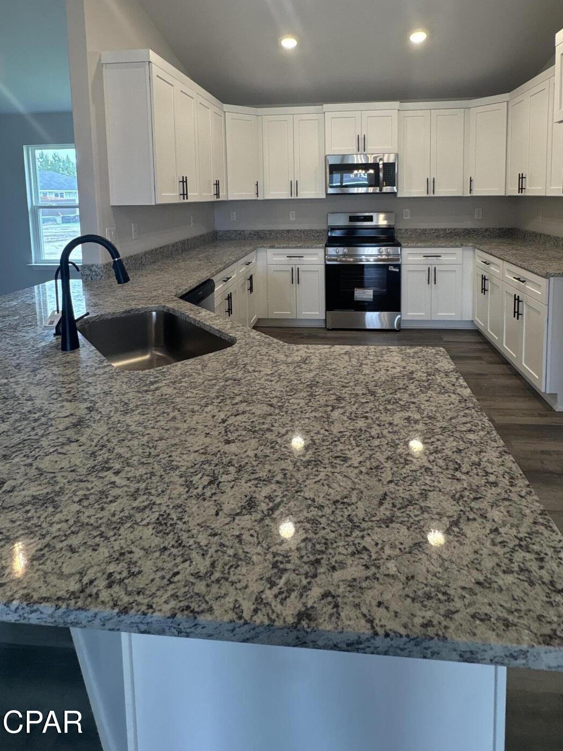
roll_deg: +0.6
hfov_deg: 65.9
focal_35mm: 20
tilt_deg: -5.0
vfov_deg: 78.4
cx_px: 304
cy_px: 235
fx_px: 434
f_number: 2.2
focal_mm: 2.22
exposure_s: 1/120
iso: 160
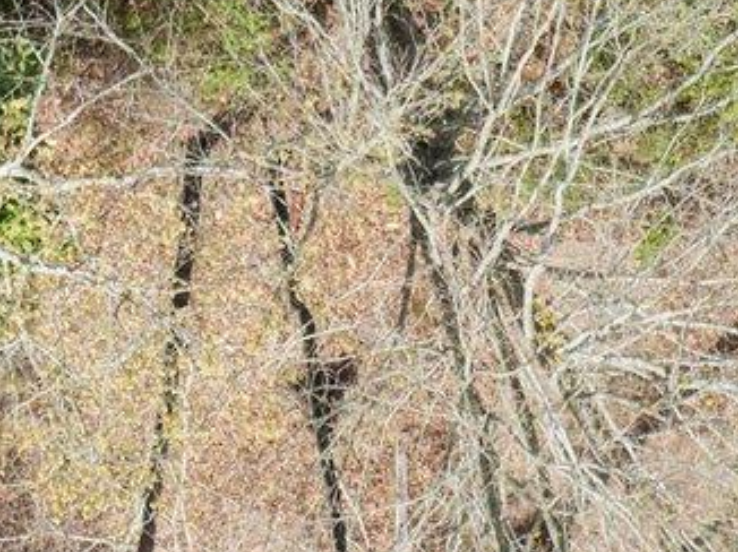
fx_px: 3217
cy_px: -1123
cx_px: 18
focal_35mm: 151
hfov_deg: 12.9
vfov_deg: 8.3
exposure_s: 1/1000
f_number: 2.8
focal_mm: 12.29
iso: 100
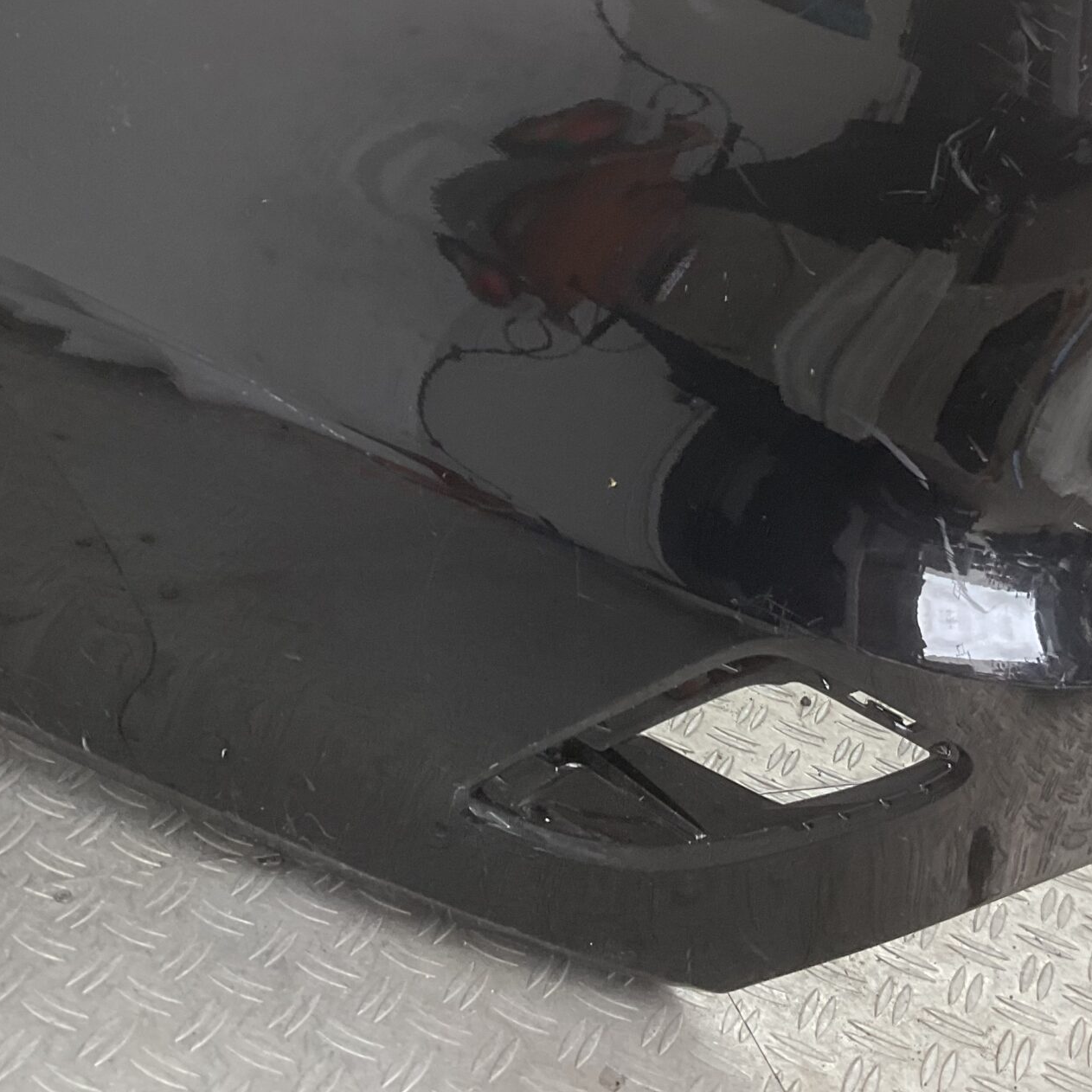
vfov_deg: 32.4
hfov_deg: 32.8
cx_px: 518
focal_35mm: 52
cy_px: 331
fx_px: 1856
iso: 32
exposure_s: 1/120
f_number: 1.8
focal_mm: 3
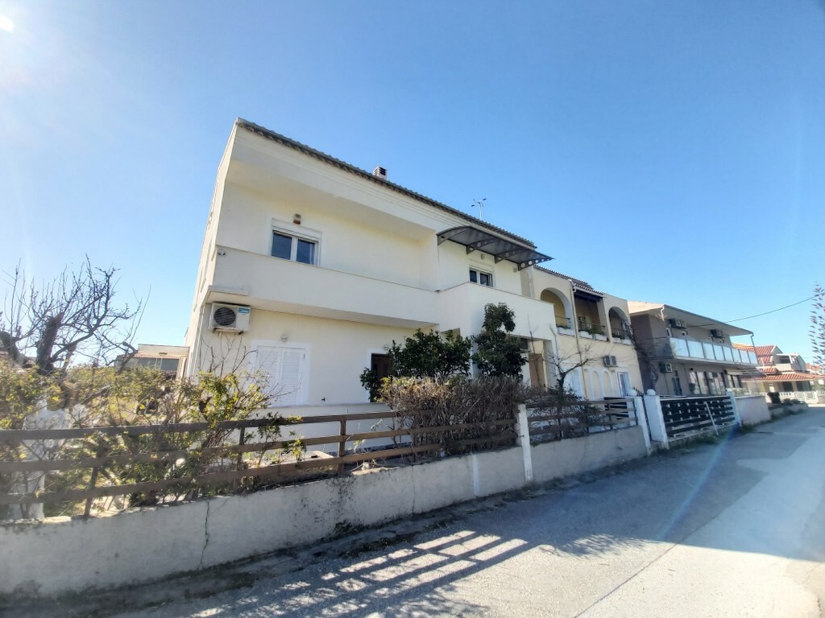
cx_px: 412
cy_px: 309
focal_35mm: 12
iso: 40
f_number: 2.2
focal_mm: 1.42
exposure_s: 1/530
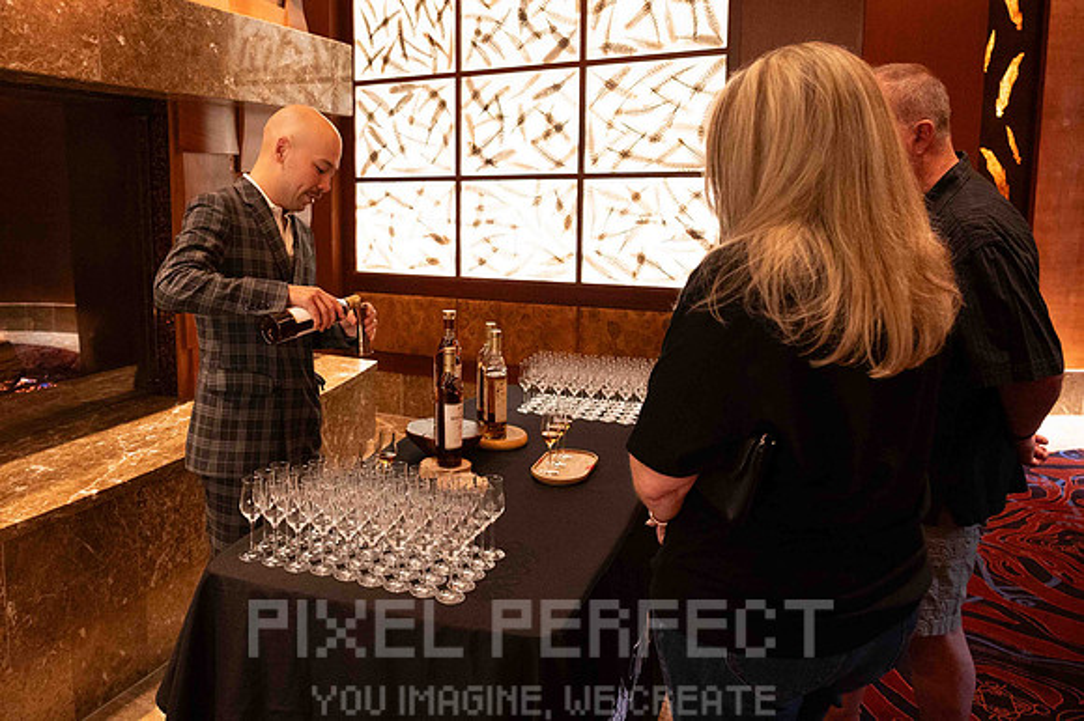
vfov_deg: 43.2
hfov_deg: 60.8
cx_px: 402
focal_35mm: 30
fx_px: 908
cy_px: 306
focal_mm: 24
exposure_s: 1/100
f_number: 4
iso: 3200
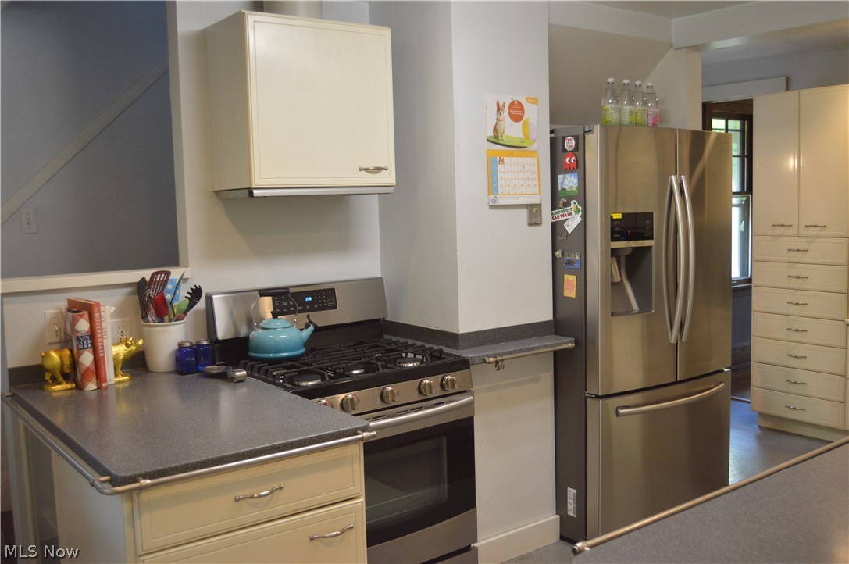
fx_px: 813
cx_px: 424
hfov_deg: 55.2
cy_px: 282
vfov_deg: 38.3
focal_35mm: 34
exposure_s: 1/60
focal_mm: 23
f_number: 3.8
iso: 800
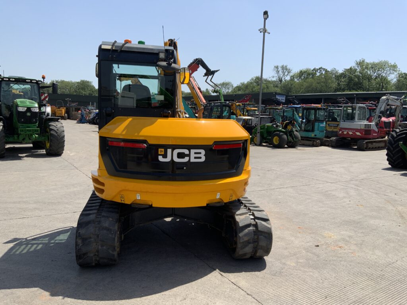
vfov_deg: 48.2
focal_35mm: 29
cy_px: 152
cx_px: 204
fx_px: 341
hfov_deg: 61.7
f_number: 1.8
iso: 16
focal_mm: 3
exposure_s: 1/2141
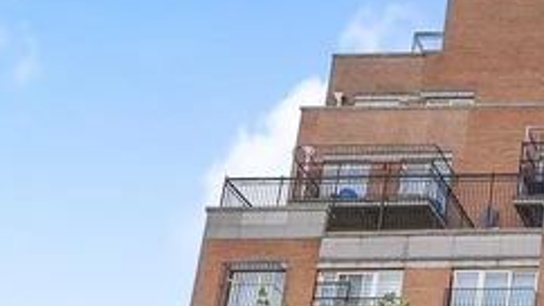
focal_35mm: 71
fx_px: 1024
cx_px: 877
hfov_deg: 22.6
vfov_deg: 14.3
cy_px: 609
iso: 100
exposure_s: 1/100
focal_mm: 16
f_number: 8
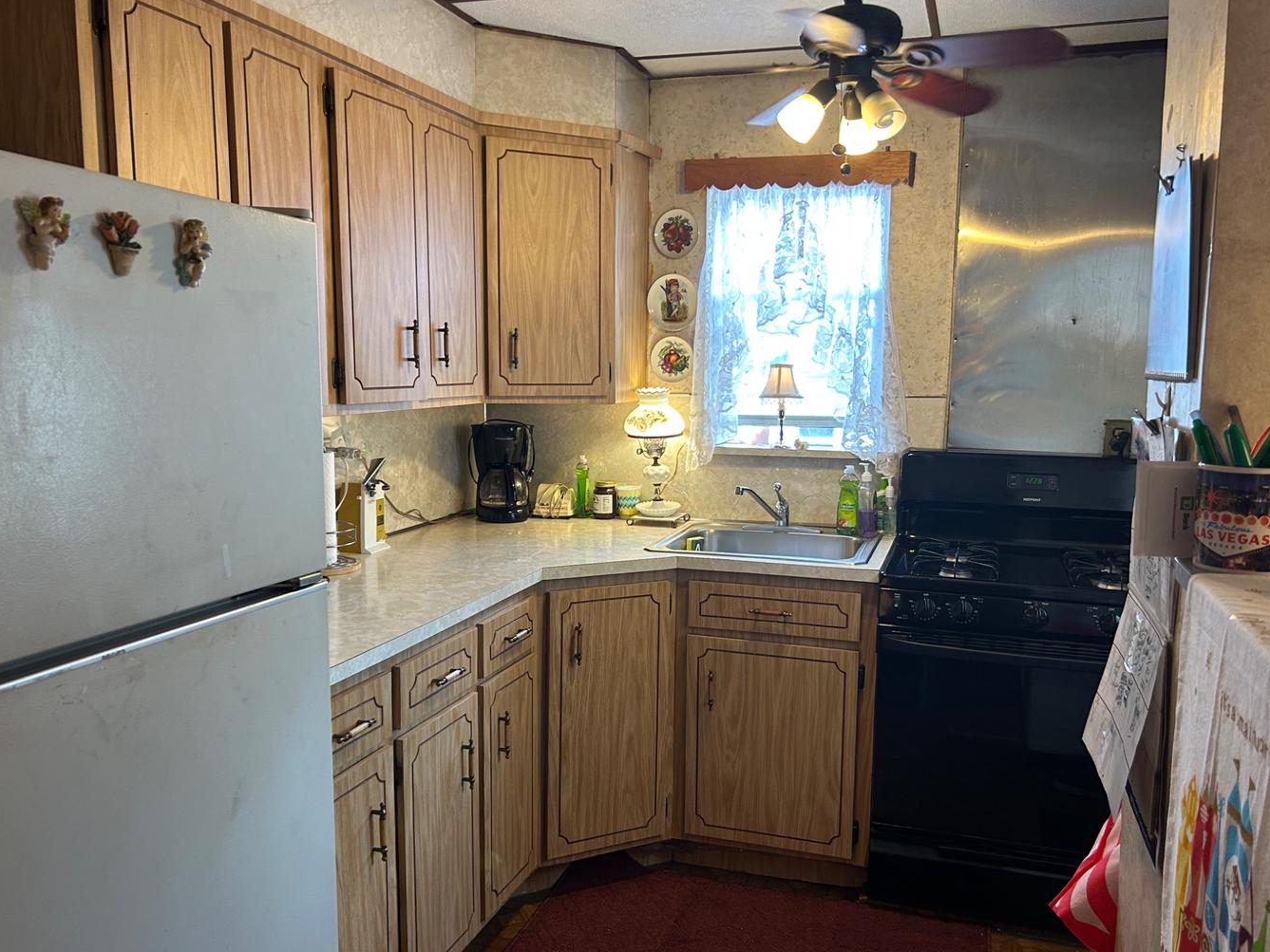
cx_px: 657
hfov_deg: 63.4
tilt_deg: -7.8
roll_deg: +0.1
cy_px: 500
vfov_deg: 49.7
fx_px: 1027
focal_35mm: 28
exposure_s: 1/60
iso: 125
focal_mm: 5.7
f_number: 1.5
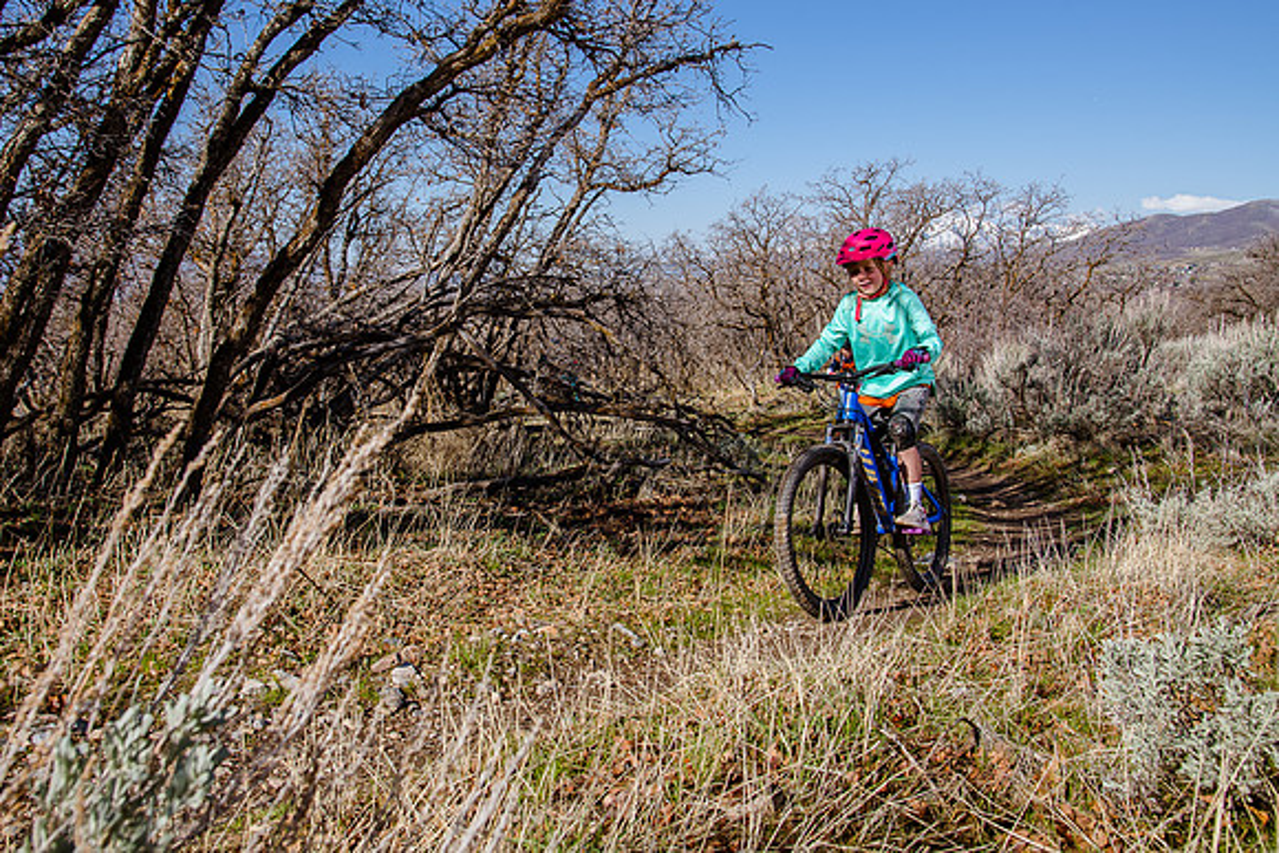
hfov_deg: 53.0
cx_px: 559
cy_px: 374
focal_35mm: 36
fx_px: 1279
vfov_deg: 36.8
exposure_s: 1/250
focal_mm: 32
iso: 200
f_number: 10
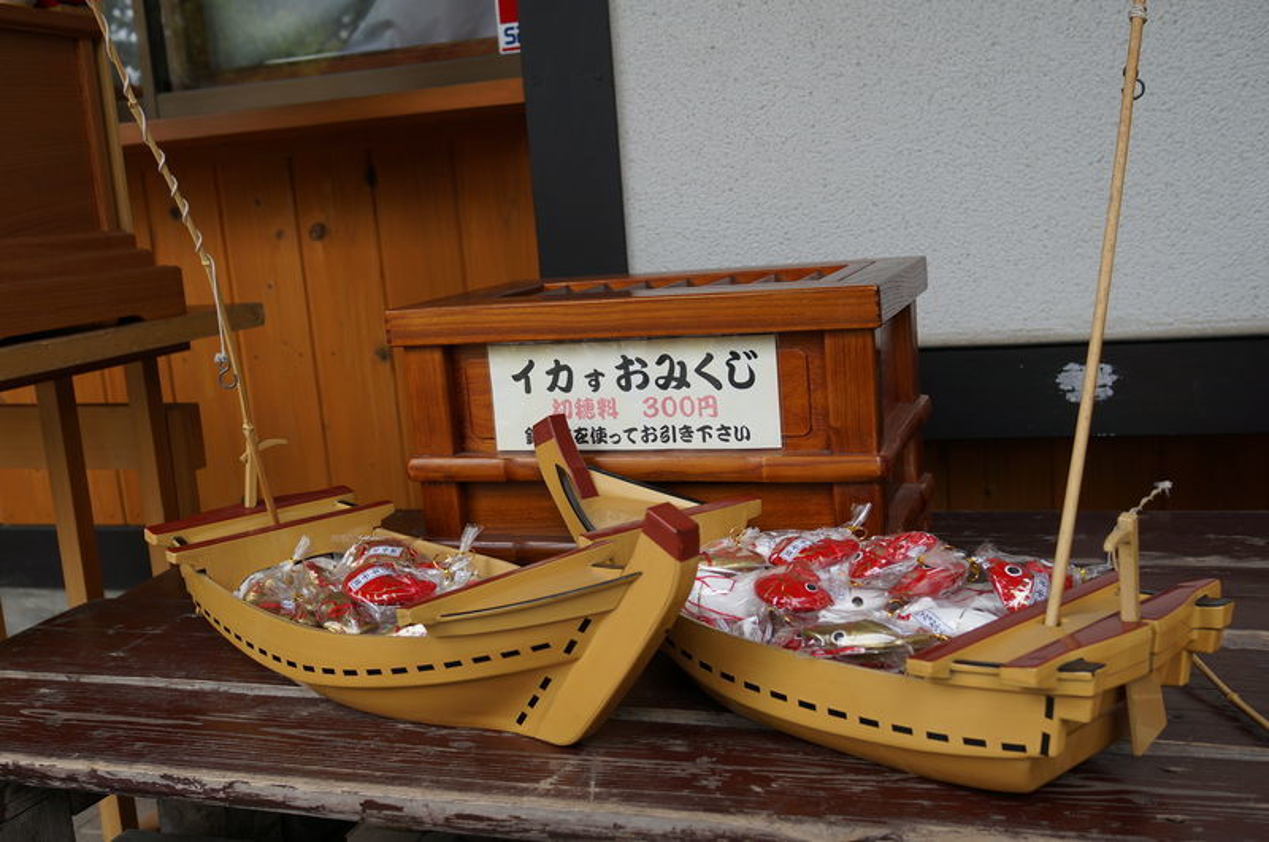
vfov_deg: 36.8
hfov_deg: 53.2
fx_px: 1267
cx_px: 634
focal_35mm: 36
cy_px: 421
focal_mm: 24
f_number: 4
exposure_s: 1/160
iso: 125
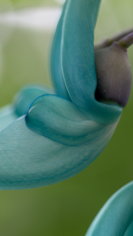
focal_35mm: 177
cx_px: 3
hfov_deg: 6.8
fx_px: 1110
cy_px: 115
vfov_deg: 12.2
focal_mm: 105
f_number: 3.2
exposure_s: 1/20
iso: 100
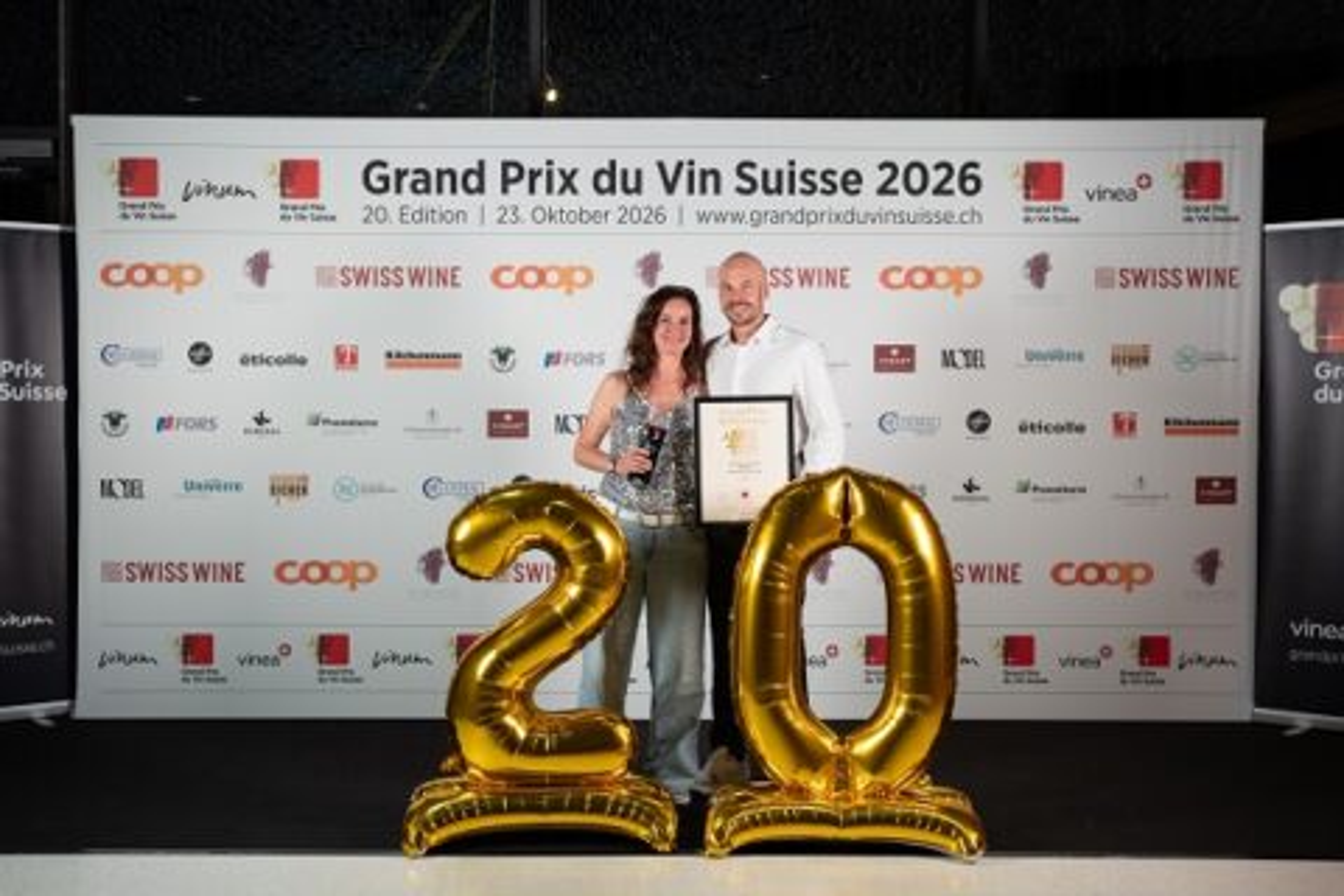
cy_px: 448
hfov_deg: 48.5
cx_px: 672
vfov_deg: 33.4
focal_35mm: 40
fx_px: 1493
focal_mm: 40
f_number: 3.5
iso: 500
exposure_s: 1/125
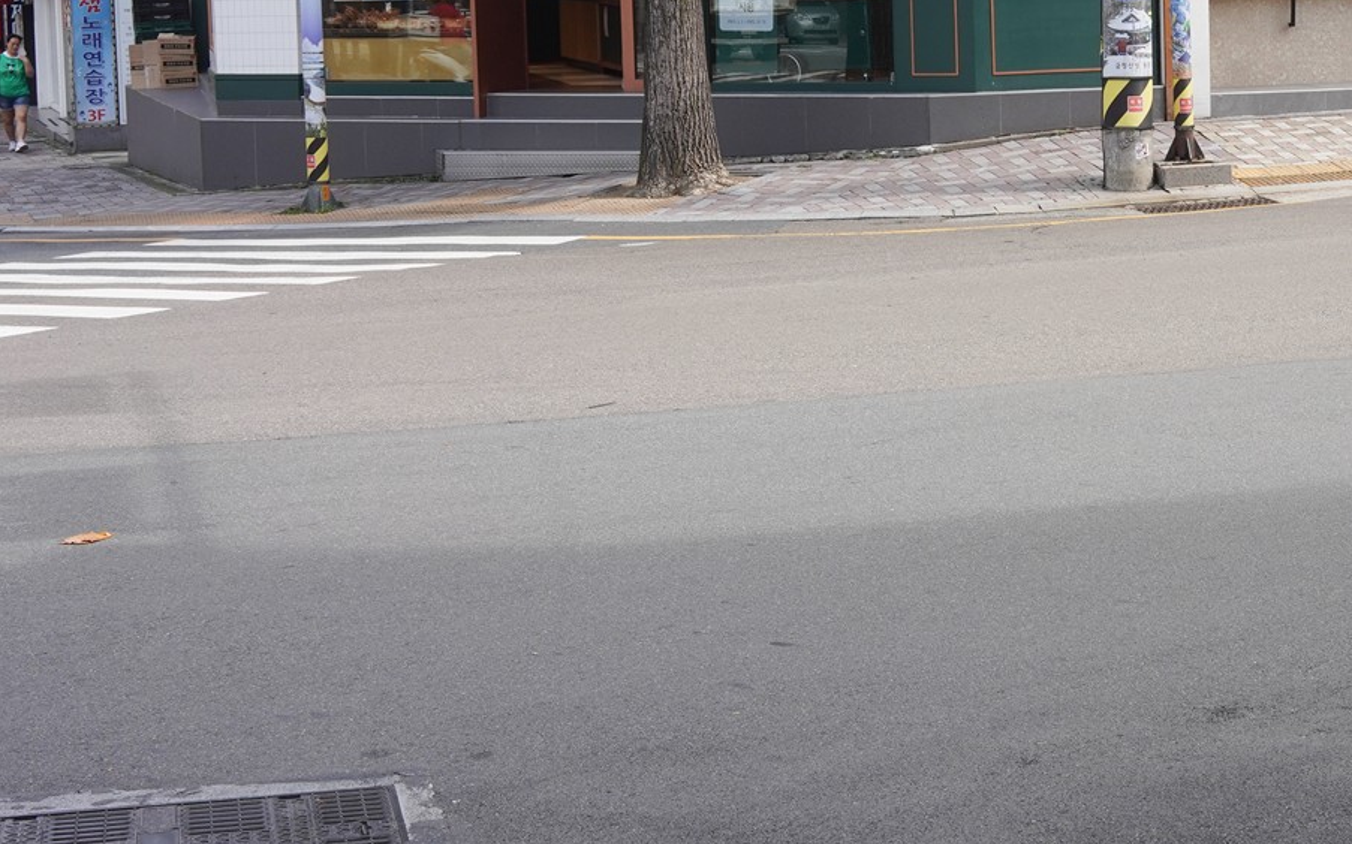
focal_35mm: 79
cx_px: 1112
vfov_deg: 16.3
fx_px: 2910
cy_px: 121
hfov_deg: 25.6
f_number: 14
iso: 400
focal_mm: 35
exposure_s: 1/100
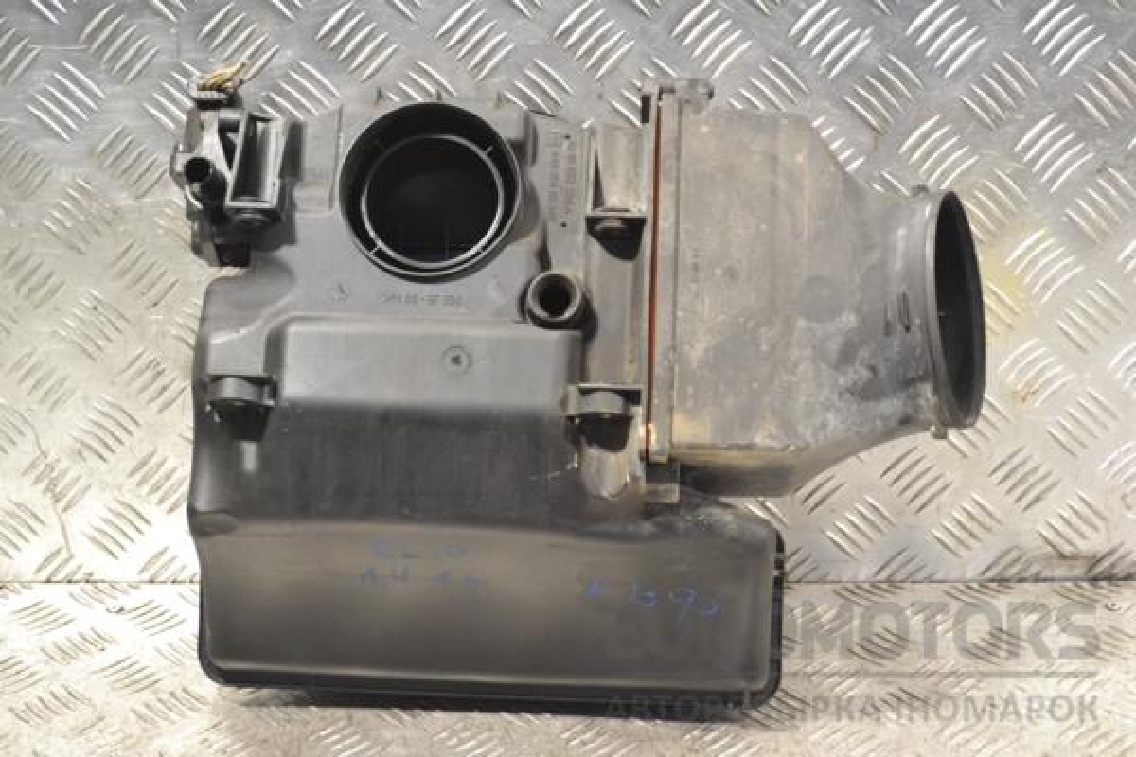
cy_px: 378
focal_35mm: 60
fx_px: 1893
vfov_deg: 22.6
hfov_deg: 33.4
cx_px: 568
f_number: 6.3
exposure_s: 1/160
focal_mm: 40
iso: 3200
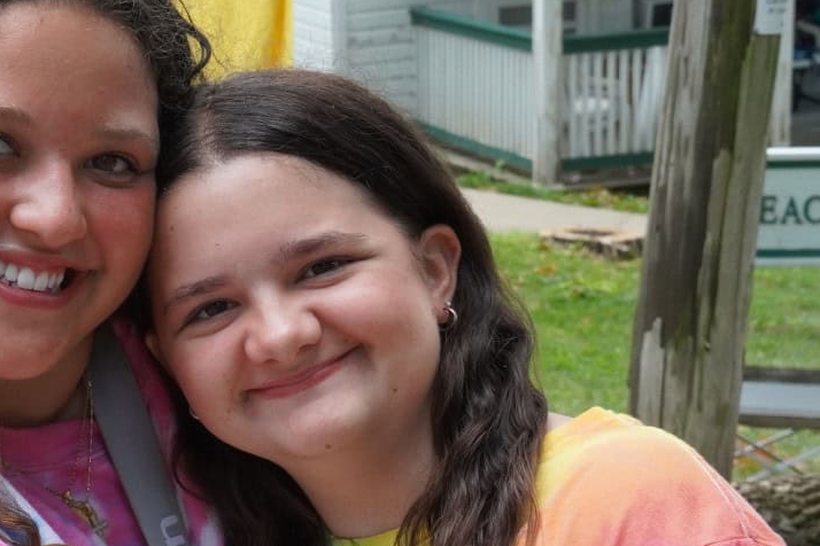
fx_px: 2713
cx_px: 42
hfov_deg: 16.9
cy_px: 448
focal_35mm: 119
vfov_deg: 11.5
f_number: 11
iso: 1000
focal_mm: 35
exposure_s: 1/160
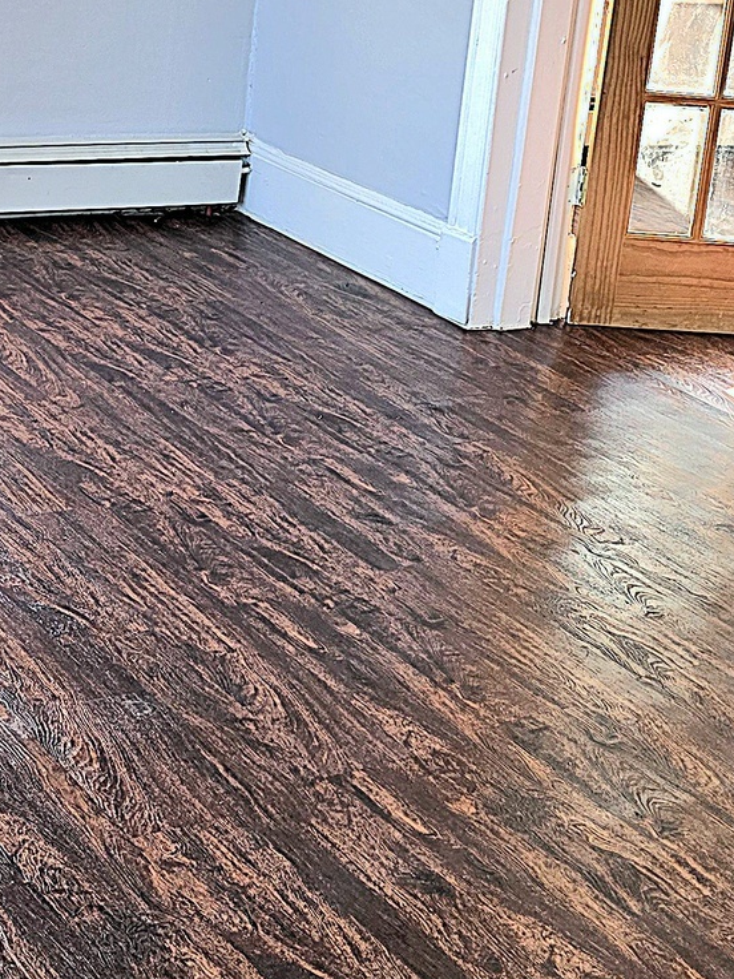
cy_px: 160
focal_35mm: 72
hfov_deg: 20.4
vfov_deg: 26.4
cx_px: 312
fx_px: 2036
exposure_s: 1/182
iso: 20
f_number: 1.4
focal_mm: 6.5
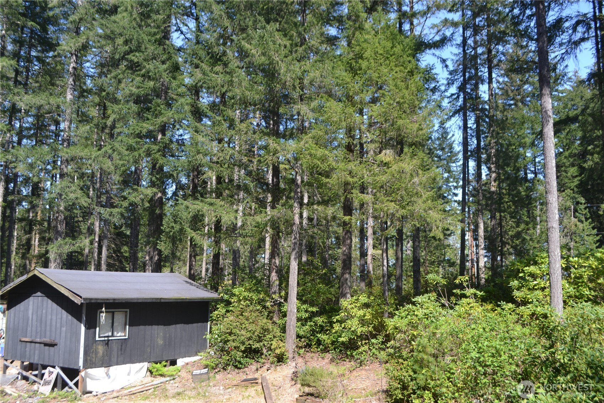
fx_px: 604
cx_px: 302
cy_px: 202
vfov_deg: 36.9
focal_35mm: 36
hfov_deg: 53.1
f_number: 5.6
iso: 100
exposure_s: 1/125
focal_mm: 24
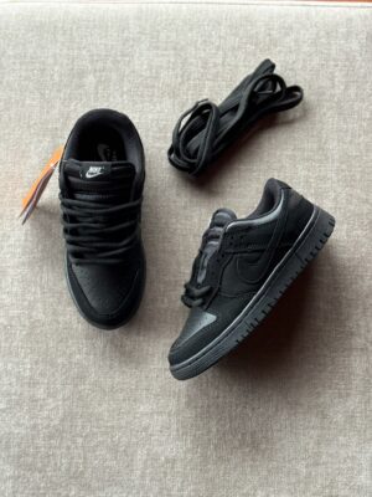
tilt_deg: -82.1
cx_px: 186
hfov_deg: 30.3
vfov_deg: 39.7
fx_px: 688
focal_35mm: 48
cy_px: 248
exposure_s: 1/60
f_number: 1.78
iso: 200
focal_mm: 6.76
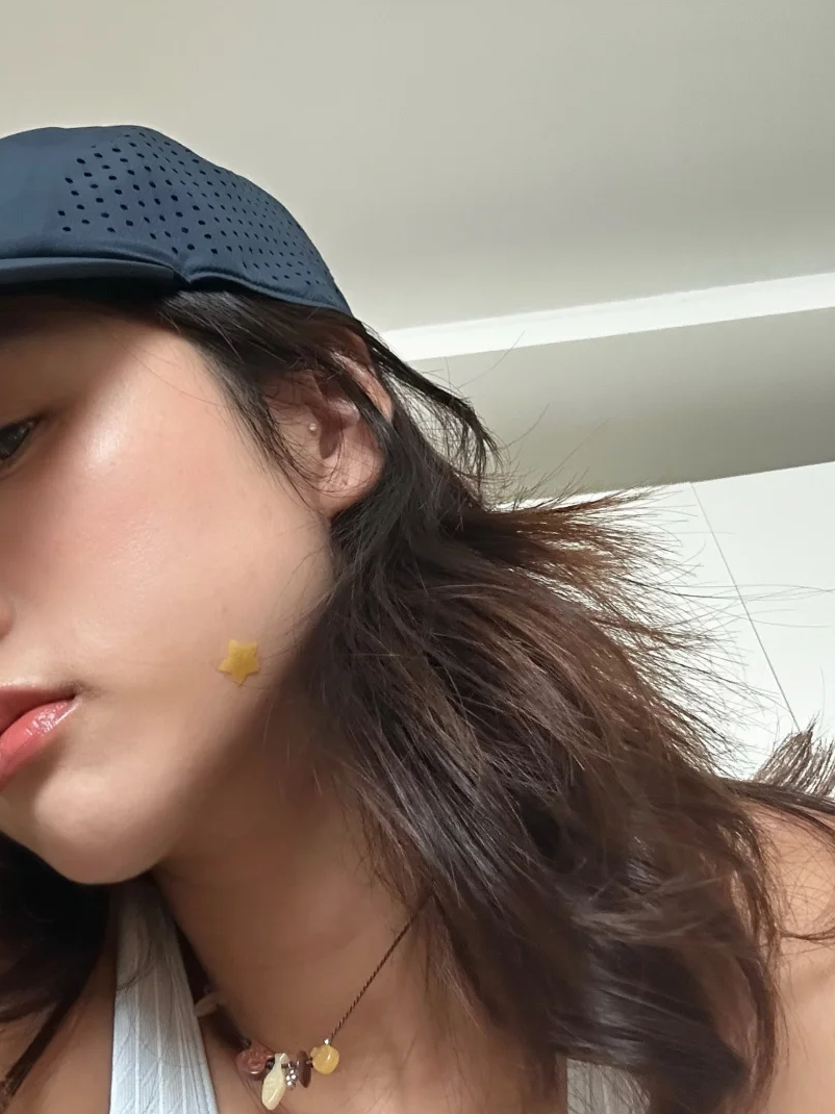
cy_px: 573
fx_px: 1126
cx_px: 303
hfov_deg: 40.3
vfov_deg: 52.6
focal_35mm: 35
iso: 125
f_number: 1.5
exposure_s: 1/60
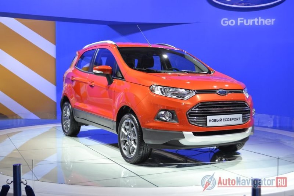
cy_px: 98
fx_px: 367
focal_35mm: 45
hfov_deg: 43.6
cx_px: 147
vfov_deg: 29.9
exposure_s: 1/60
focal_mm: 30
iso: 400
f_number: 4.5
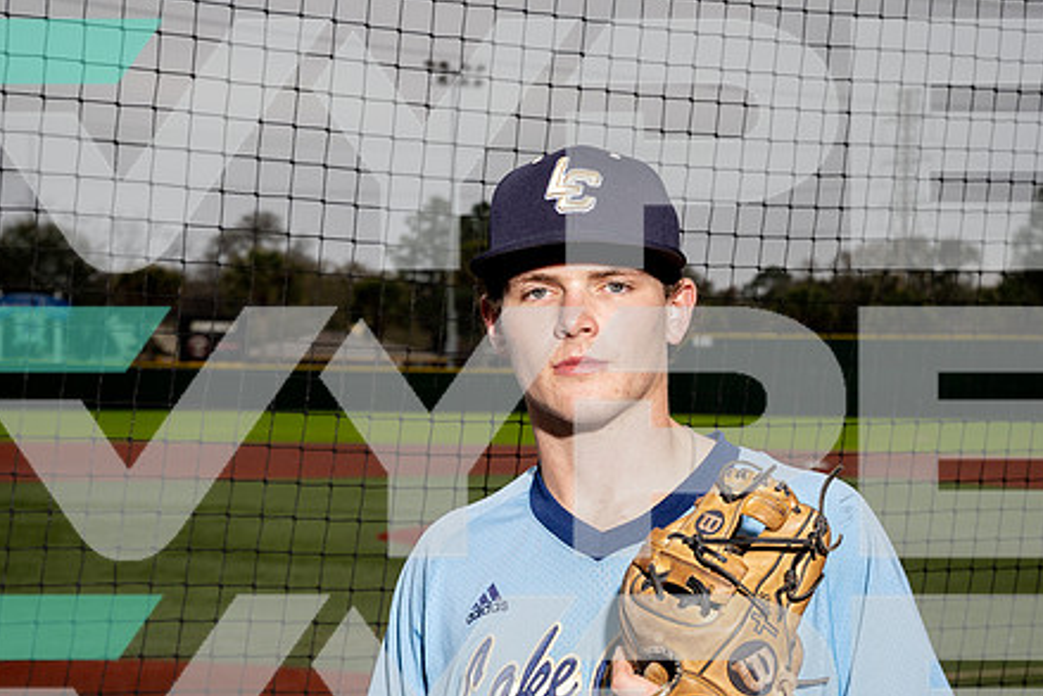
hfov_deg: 24.8
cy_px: 434
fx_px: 2376
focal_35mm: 82
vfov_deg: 16.6
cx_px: 527
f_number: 8
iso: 320
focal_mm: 62
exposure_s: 1/250
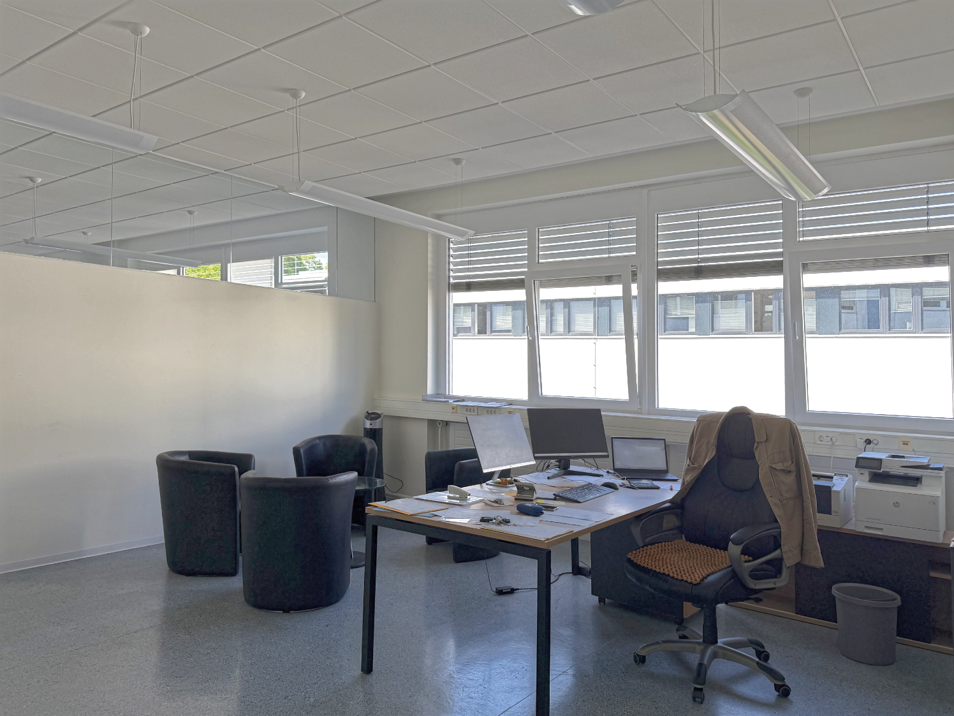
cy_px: 358
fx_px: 661
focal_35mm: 24
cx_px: 477
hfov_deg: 71.6
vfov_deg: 56.8
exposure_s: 1/456
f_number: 1.8
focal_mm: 6.8
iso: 100
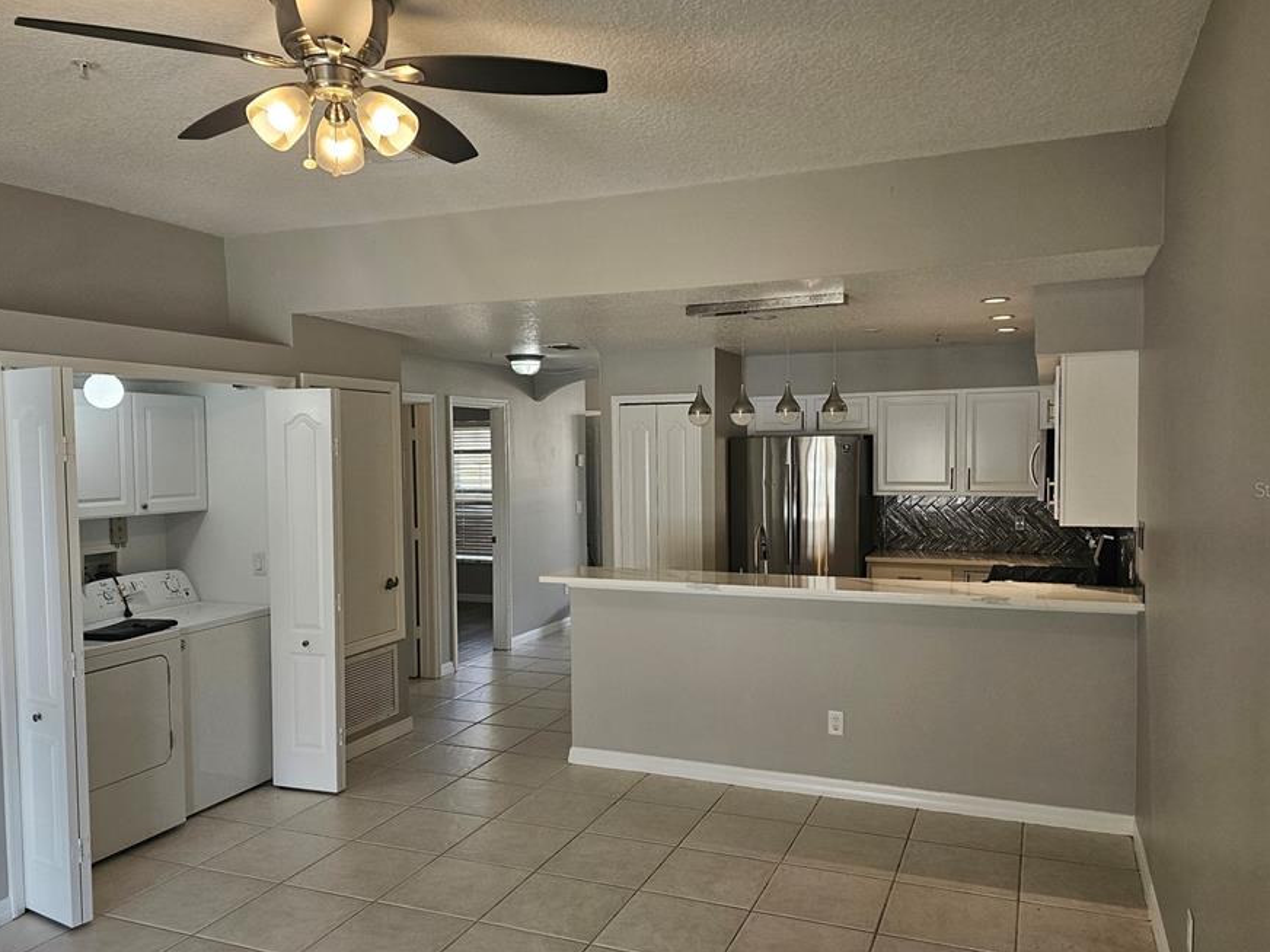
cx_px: 597
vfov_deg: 51.3
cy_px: 489
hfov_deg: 65.3
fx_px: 991
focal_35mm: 27
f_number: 1.7
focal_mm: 6.3
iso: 100
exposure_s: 1/120
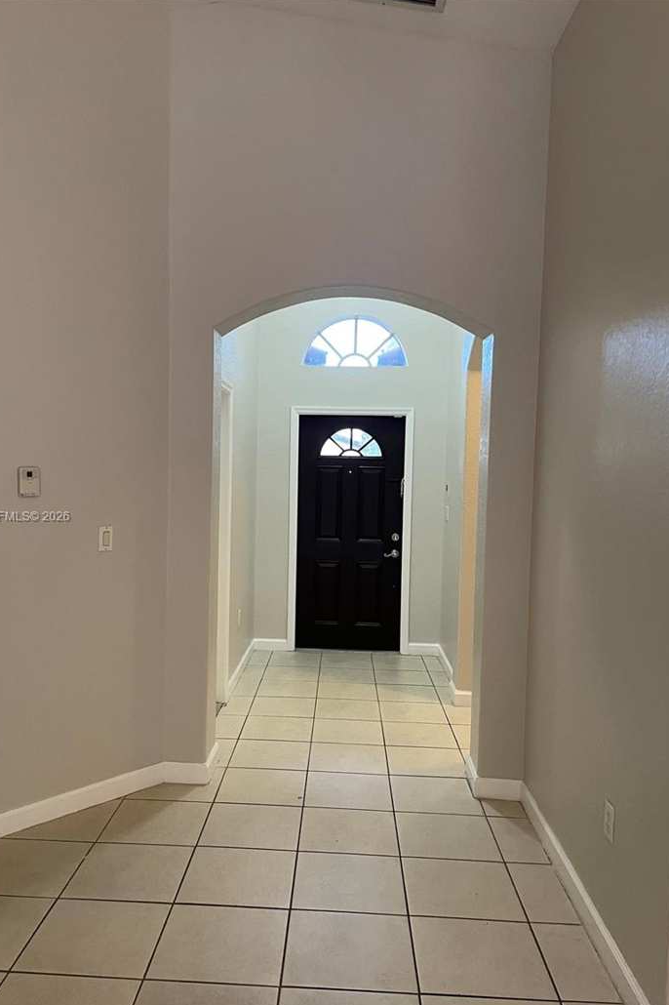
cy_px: 517
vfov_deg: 65.5
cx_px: 299
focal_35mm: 28
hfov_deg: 46.3
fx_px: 781
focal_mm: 4.2
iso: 320
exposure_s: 1/60
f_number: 1.6
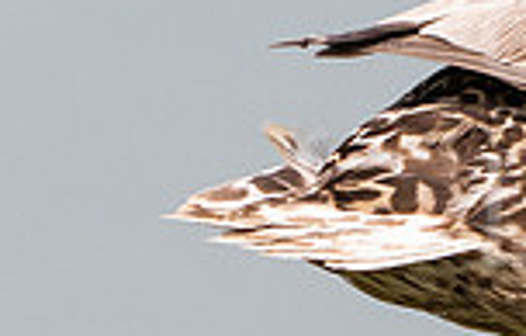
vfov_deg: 0.8
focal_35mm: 1617
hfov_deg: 1.3
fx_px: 23318
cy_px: 414
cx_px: 802
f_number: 6.3
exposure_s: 1/2000
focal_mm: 200
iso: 1000
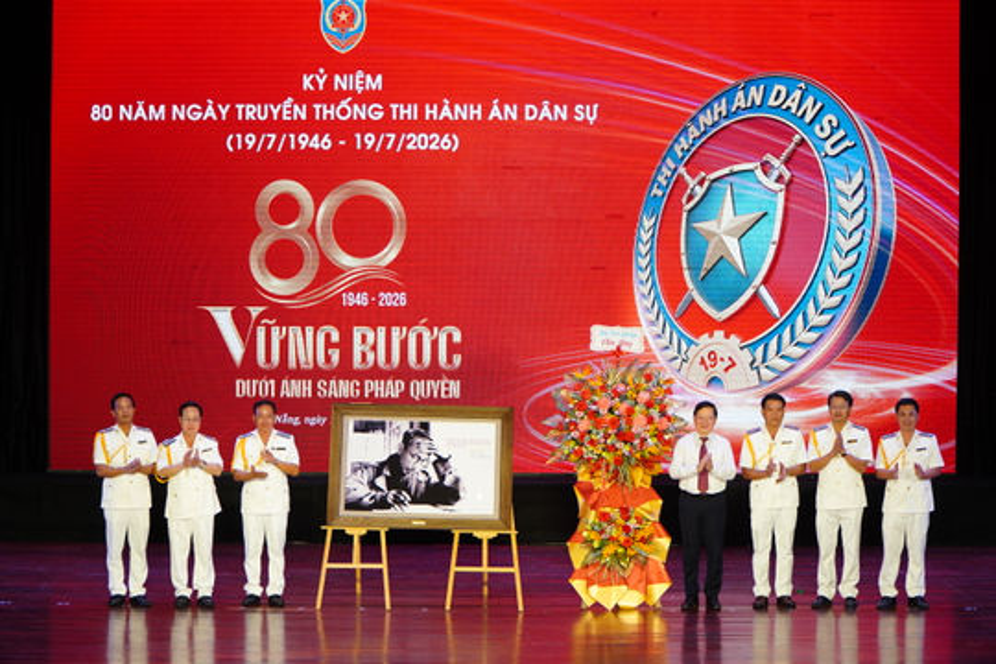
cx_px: 498
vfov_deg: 14.3
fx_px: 2656
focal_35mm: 96
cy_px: 332
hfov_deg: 21.2
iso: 640
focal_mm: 64
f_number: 4
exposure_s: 1/250
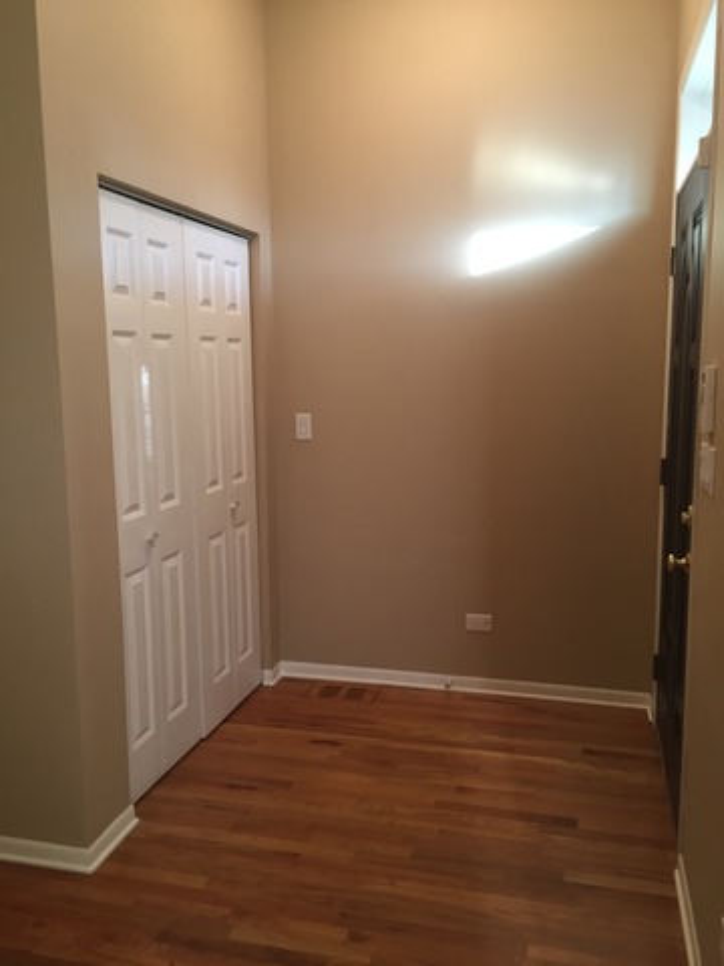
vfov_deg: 61.7
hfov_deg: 48.2
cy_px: 483
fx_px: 809
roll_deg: +0.9
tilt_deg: -7.0
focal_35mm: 29
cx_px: 362
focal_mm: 4.15
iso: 80
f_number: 2.2
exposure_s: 1/30
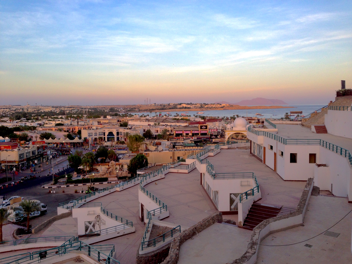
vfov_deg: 42.9
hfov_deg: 55.4
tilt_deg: -4.4
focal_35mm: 33
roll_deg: +1.1
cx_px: 176
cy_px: 132
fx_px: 336
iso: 50
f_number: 2.4
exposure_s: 1/234
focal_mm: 4.12
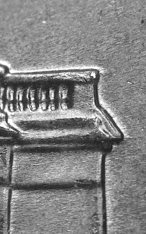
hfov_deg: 8.2
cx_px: 61
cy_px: 117
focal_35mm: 160
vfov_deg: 13.1
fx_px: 1020
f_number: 5
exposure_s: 1/5.8
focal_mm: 31.1
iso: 100
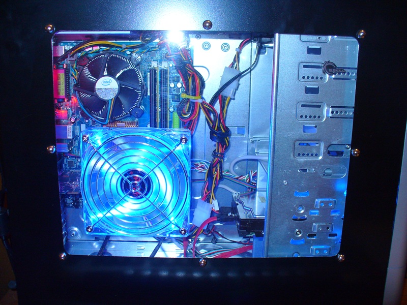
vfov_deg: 38.7
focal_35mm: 37
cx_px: 204
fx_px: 435
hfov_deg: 50.1
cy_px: 152
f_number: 2.8
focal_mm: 6.1
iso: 100
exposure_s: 1/8
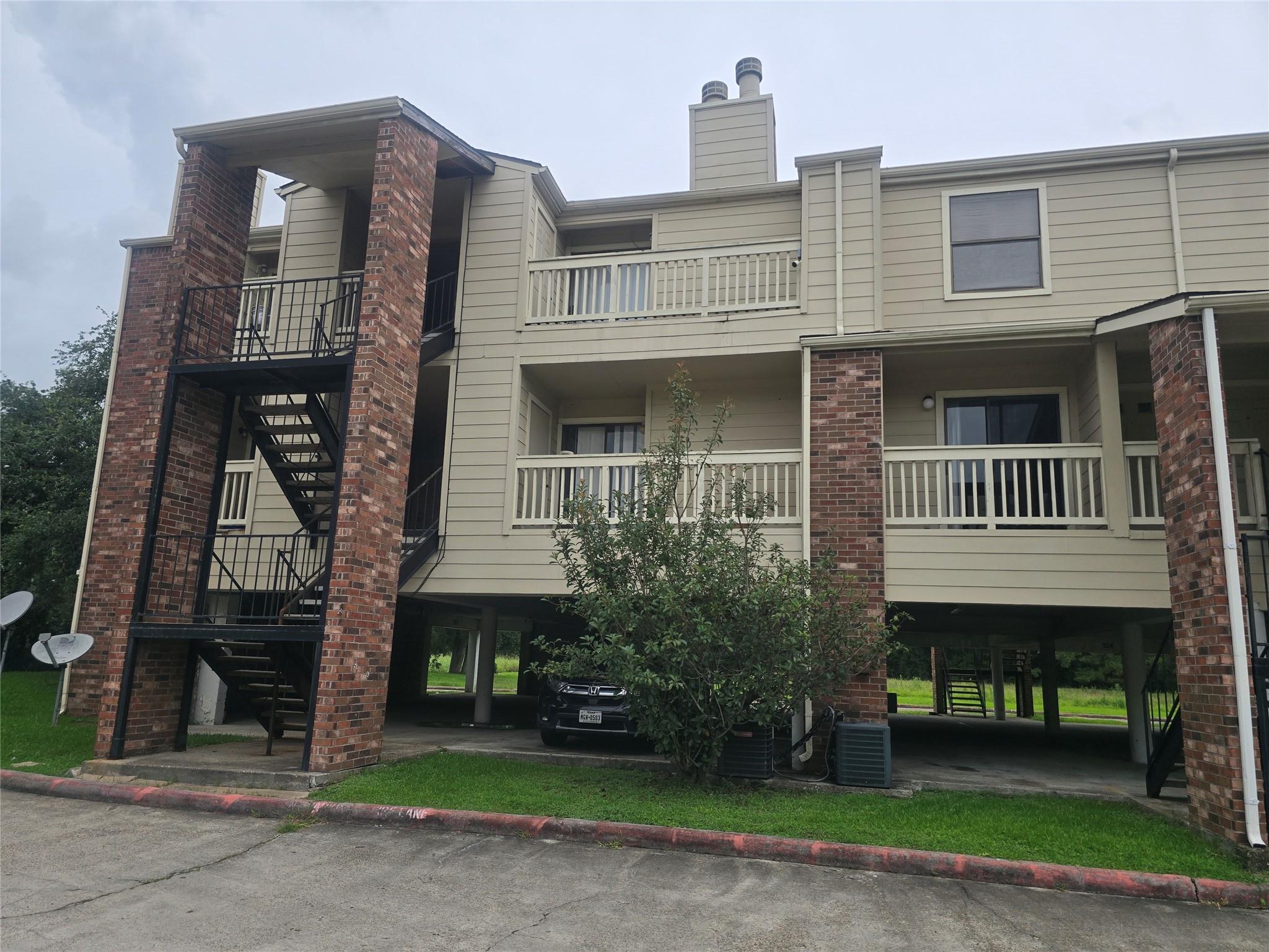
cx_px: 634
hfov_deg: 73.9
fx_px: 843
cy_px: 476
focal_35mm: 23
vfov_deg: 58.9
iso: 32
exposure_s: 1/180
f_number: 1.7
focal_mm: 6.3
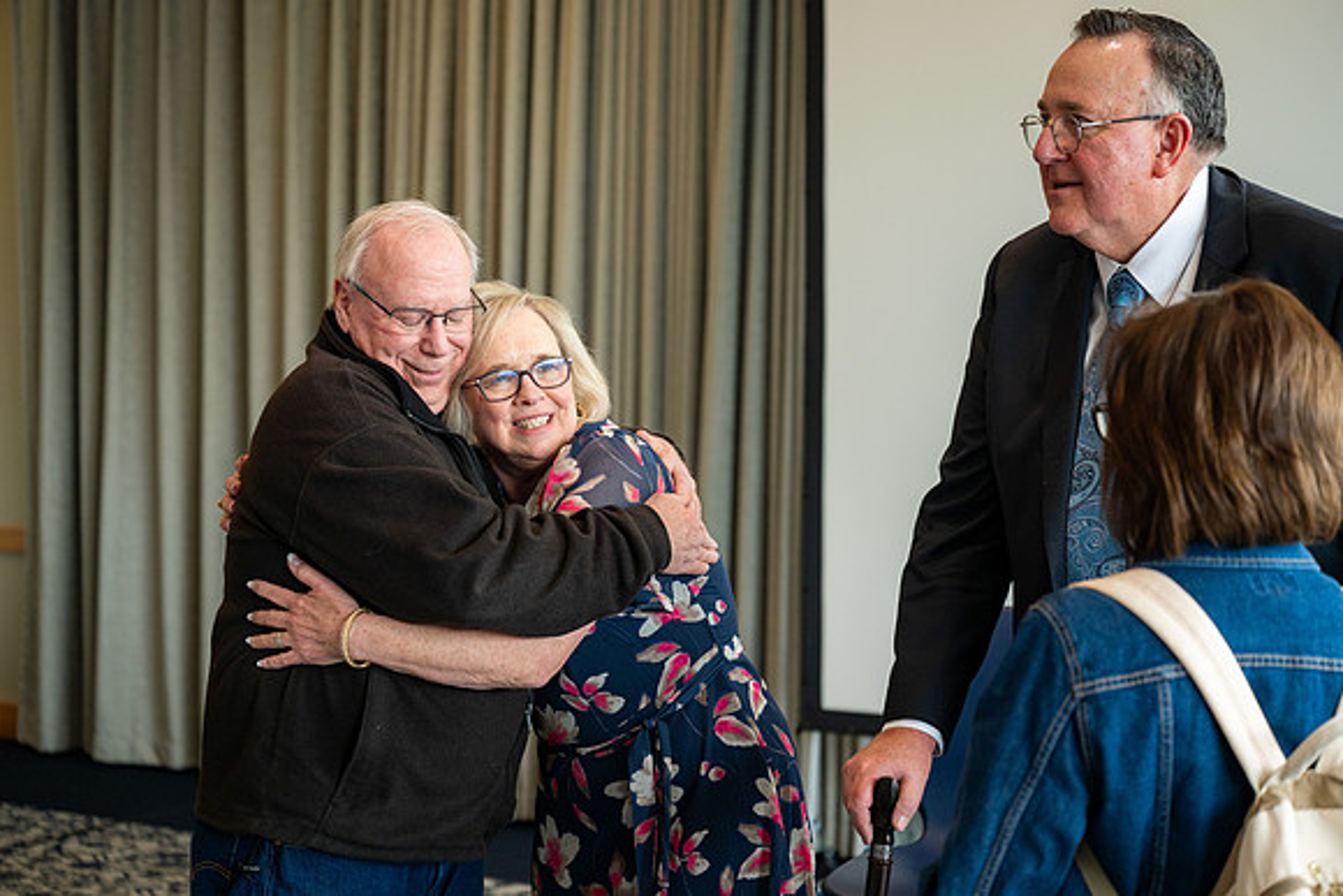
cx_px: 672
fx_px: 2201
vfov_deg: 23.0
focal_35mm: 59
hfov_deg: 33.9
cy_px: 448
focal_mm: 59
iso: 500
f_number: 3.2
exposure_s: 1/320
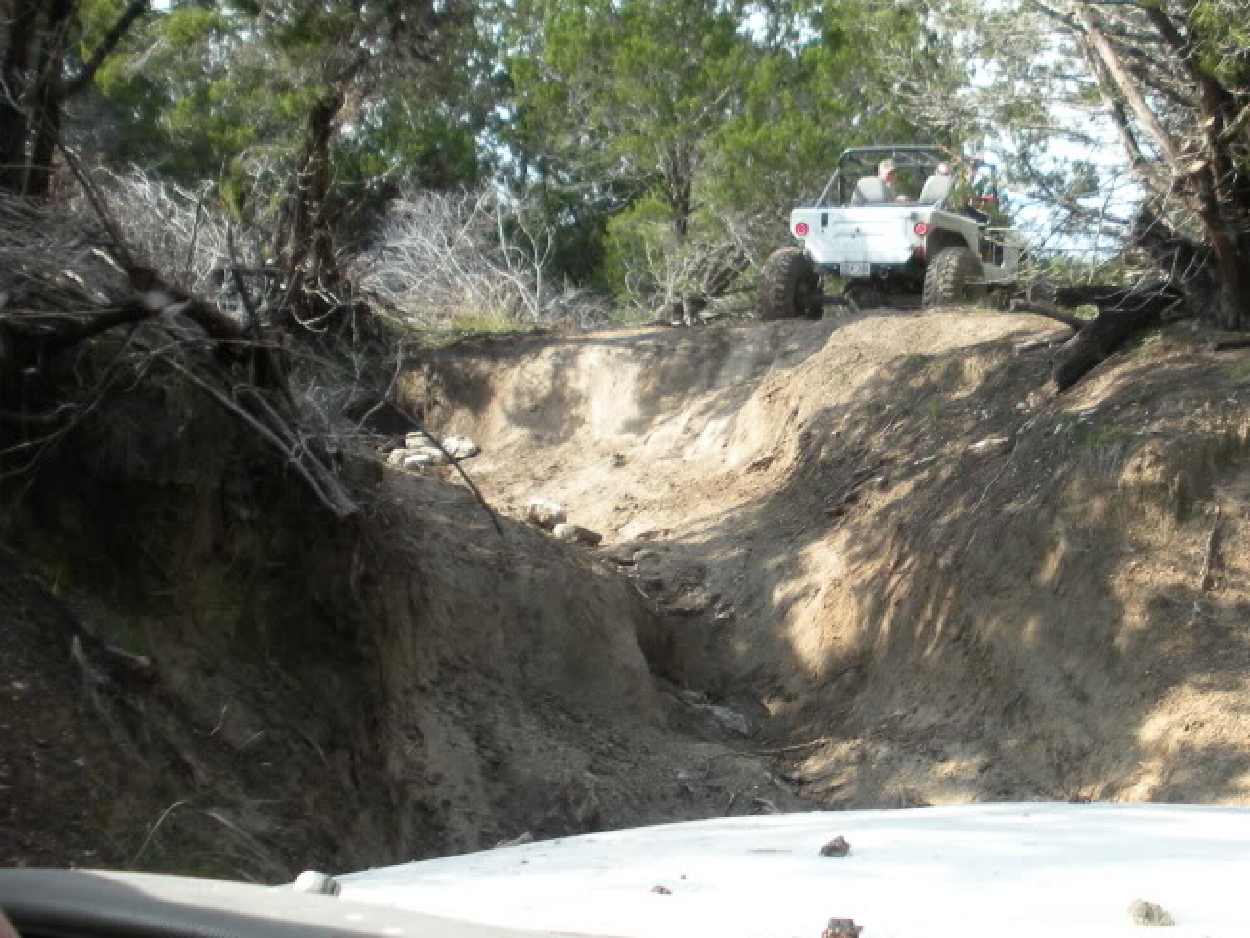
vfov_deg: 26.5
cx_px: 853
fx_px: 1986
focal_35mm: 55
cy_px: 401
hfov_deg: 34.5
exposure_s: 1/175
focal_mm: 6.3
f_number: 3.5
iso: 64
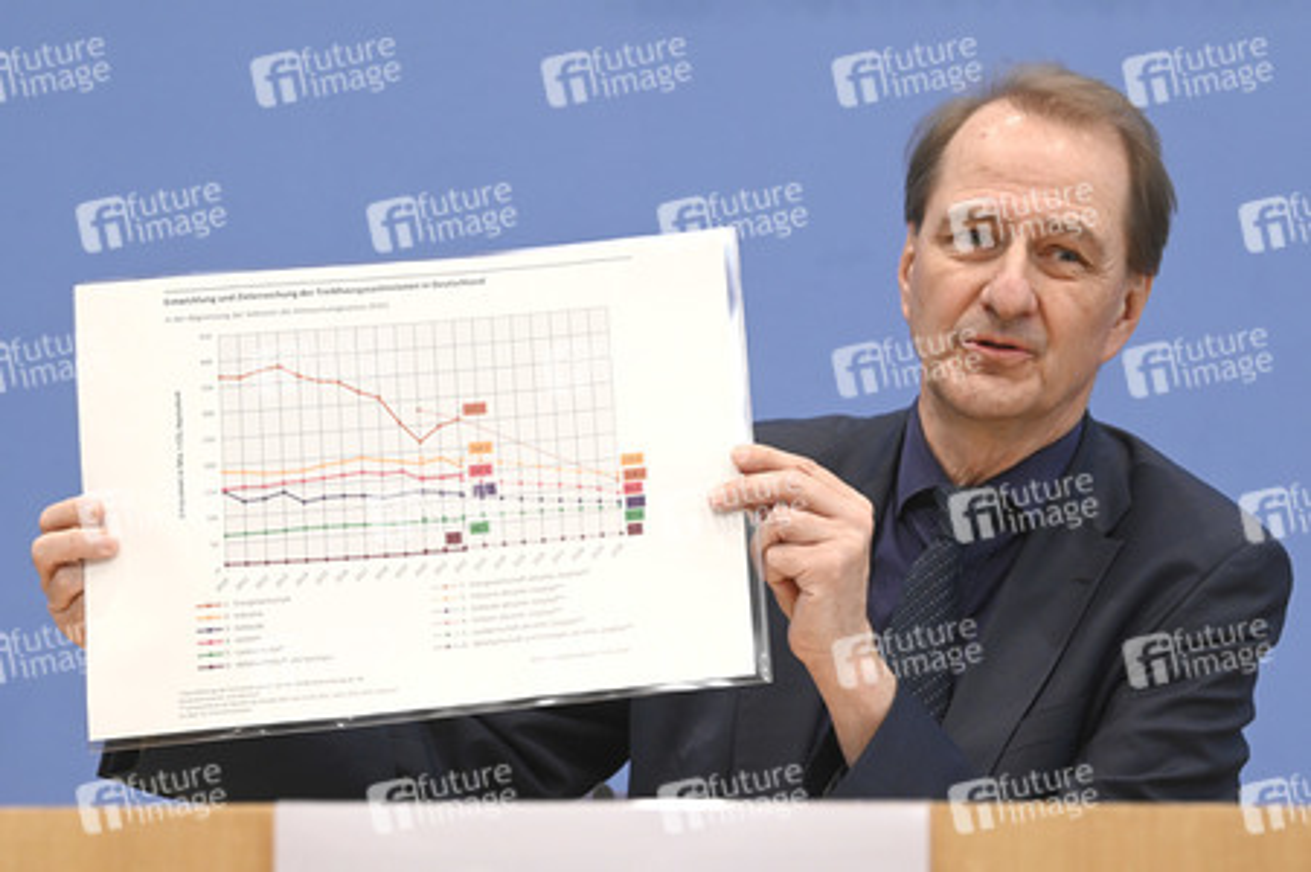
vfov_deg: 14.8
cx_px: 656
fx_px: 3348
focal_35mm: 92
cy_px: 436
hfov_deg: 22.2
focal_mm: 92
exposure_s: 1/500
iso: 3200
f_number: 5.6
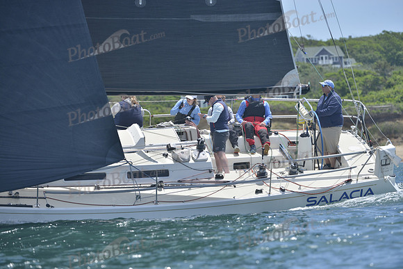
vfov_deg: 3.9
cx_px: 202
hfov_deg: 5.9
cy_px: 134
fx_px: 3919
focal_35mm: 350
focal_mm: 350
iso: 280
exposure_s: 1/1000
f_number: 7.1
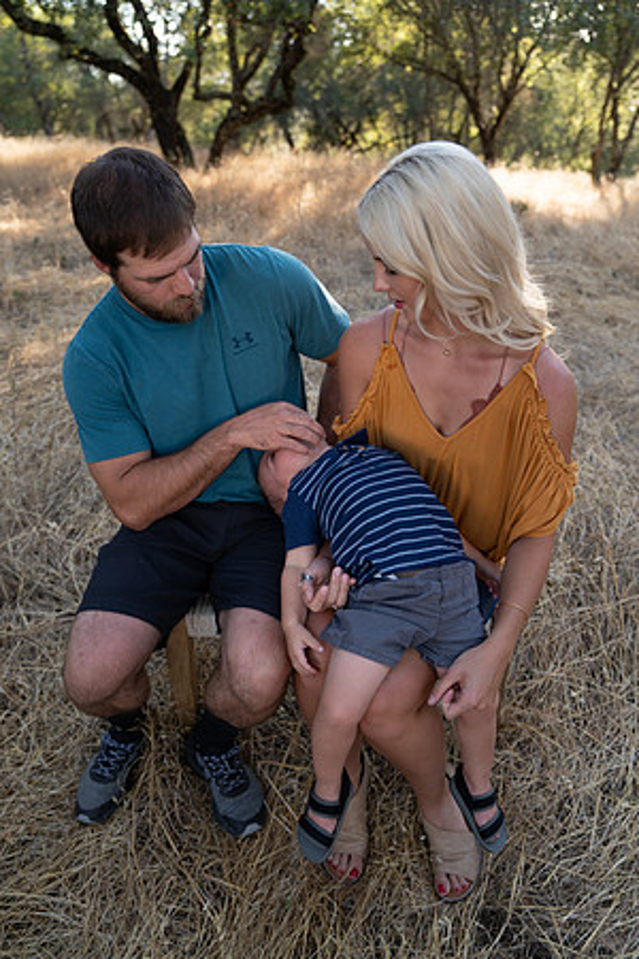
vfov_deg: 67.4
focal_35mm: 27
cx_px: 320
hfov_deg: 47.9
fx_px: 719
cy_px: 480
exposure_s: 1/125
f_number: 2.8
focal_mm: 27
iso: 100
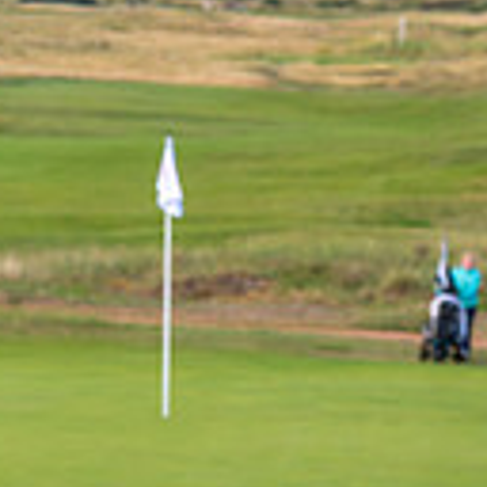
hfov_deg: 4.9
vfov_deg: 5.0
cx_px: -597
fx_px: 5619
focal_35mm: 353
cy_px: 491
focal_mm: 92
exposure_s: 1/60
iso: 100
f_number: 9
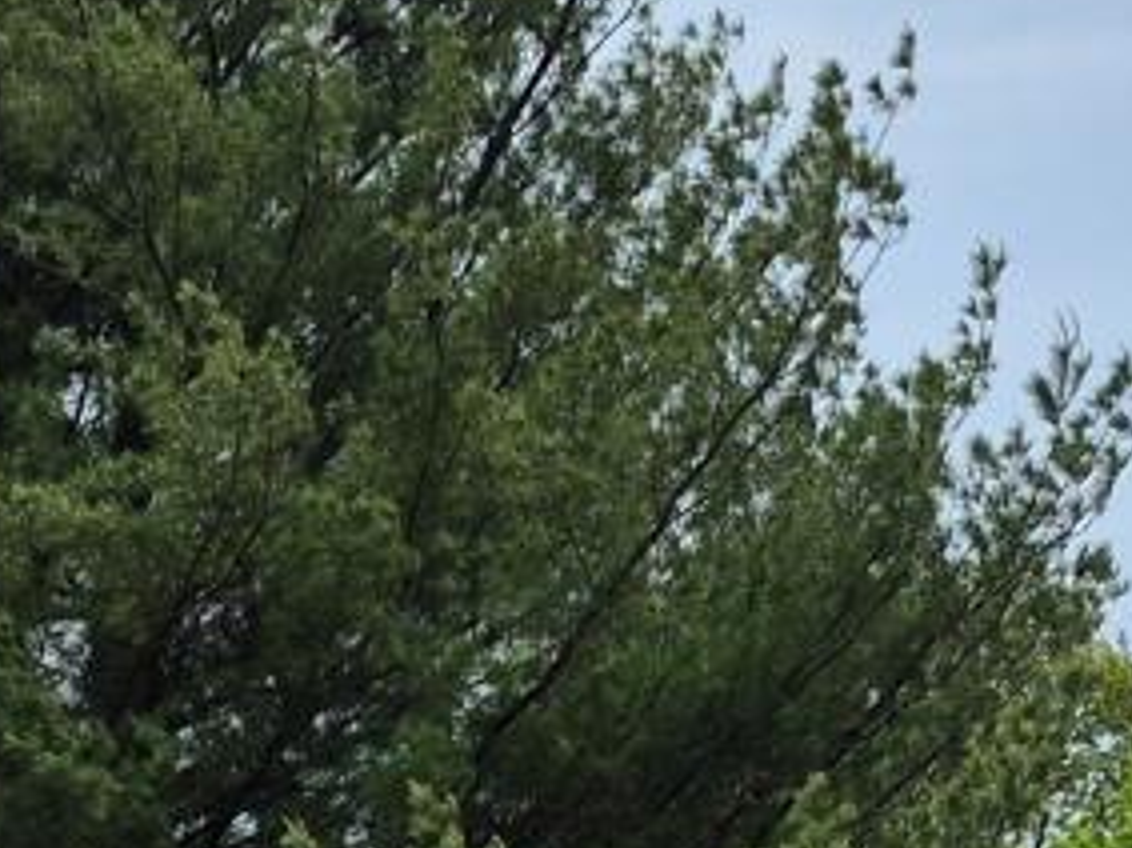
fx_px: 3988
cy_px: 1358
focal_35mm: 122
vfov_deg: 11.5
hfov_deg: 13.7
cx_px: -1156
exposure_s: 1/2736
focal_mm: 5.4
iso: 25
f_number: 1.8
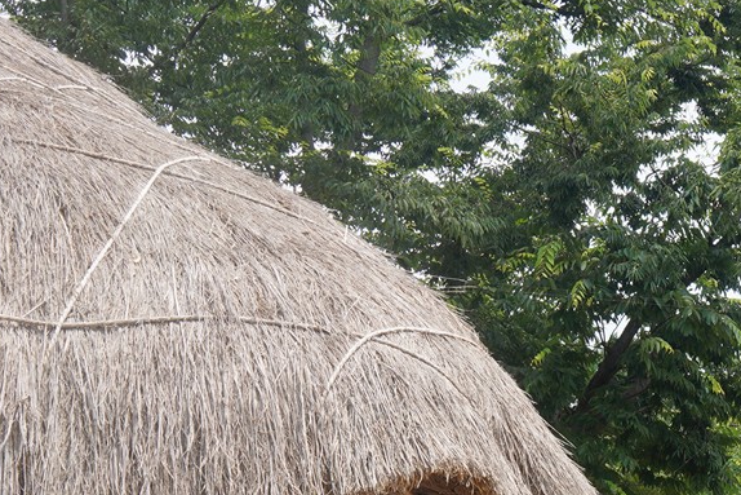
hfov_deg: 16.1
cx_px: 882
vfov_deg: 10.8
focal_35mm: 122
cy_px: 738
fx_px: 2512
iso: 200
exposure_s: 1/100
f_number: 11
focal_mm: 35
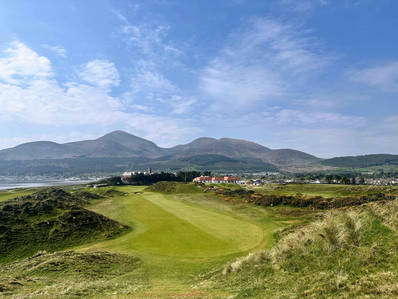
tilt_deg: +4.9
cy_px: 150
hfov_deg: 71.6
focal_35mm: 24
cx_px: 199
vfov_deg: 56.8
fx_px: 276
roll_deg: +1.1
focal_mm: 6.86
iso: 80
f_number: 1.78
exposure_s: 1/8929
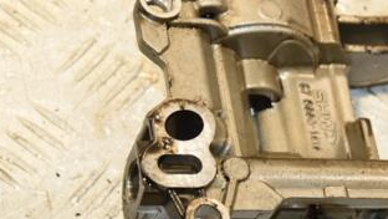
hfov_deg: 14.1
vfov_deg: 8.1
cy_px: 129
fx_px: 1555
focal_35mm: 151
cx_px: 367
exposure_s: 1/200
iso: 800
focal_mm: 50
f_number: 6.3
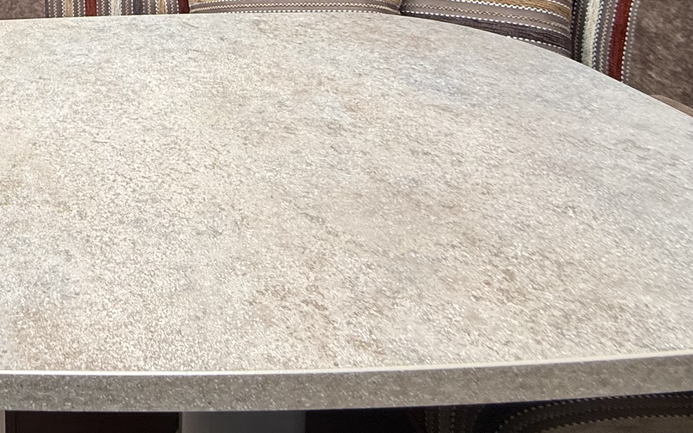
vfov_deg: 25.0
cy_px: -192
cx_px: -85
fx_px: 774
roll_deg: +3.5
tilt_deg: -4.6
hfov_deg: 38.9
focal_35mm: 41
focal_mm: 2.22
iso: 100
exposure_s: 1/99
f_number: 2.2
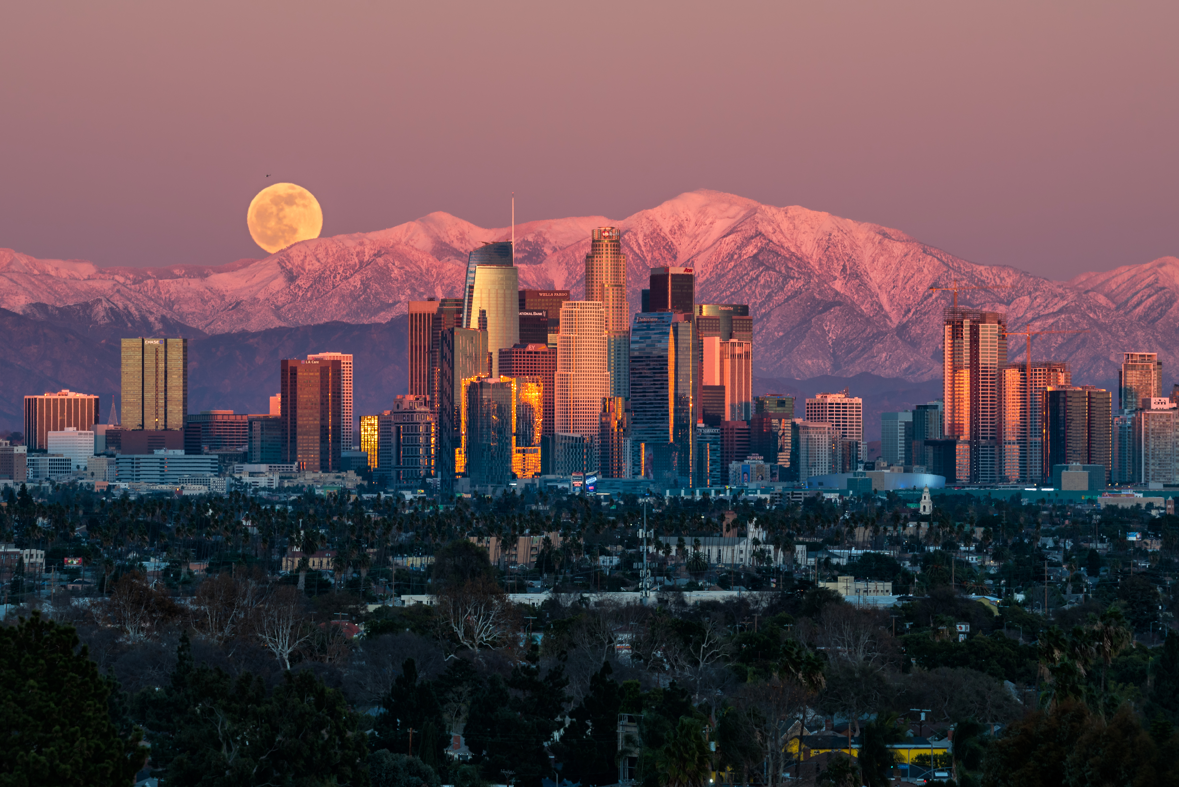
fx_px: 7535
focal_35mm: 230
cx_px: 590
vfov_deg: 6.0
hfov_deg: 8.9
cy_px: 394
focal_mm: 230
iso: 100
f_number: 11
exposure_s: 1/25
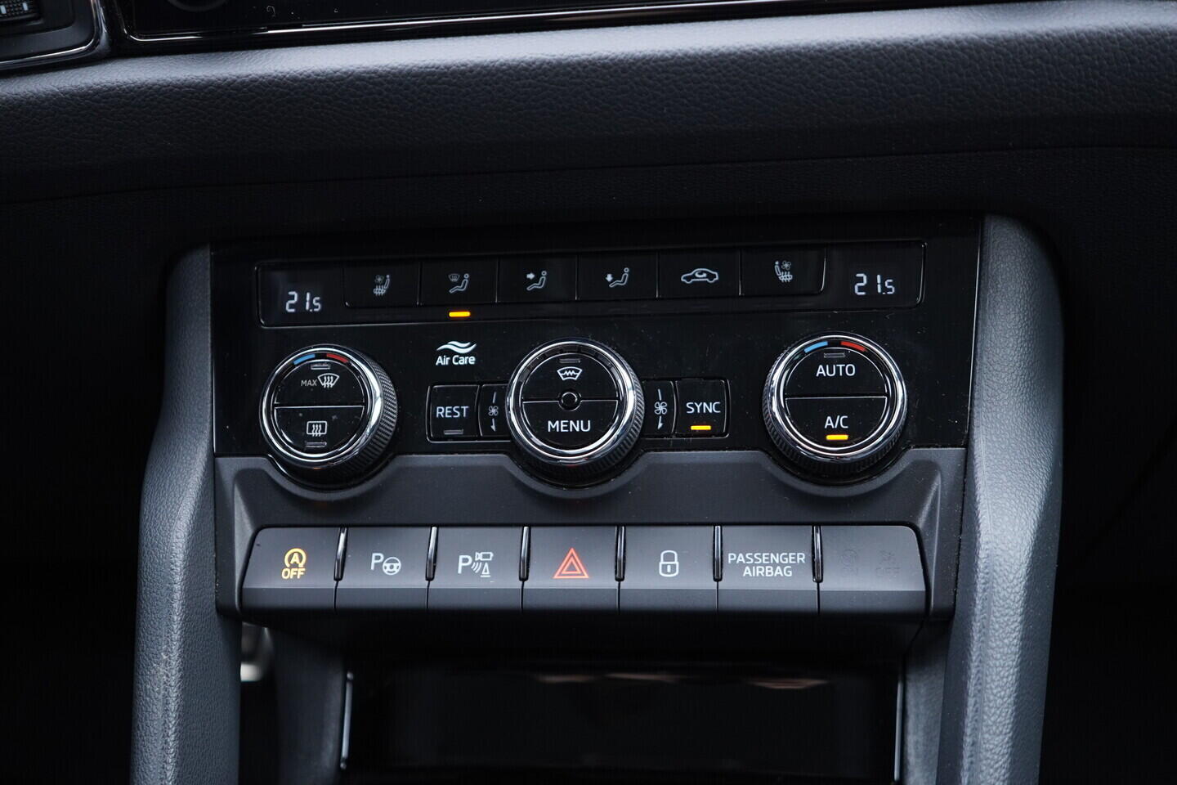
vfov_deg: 36.9
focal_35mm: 36
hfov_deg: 53.1
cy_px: 392
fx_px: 1177
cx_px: 588
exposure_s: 1/40
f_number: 2.8
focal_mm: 24
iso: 640
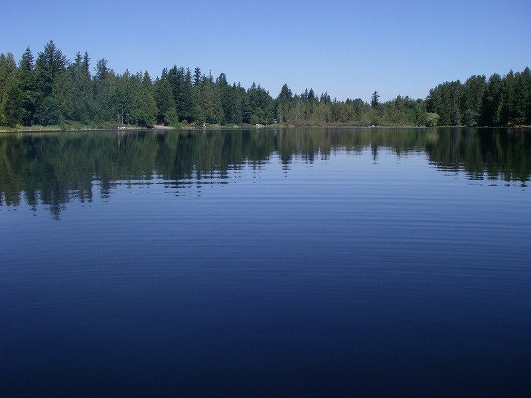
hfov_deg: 49.0
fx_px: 583
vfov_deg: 37.7
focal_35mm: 38
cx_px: 266
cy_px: 199
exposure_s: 1/200
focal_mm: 6.3
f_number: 6.6
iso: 64
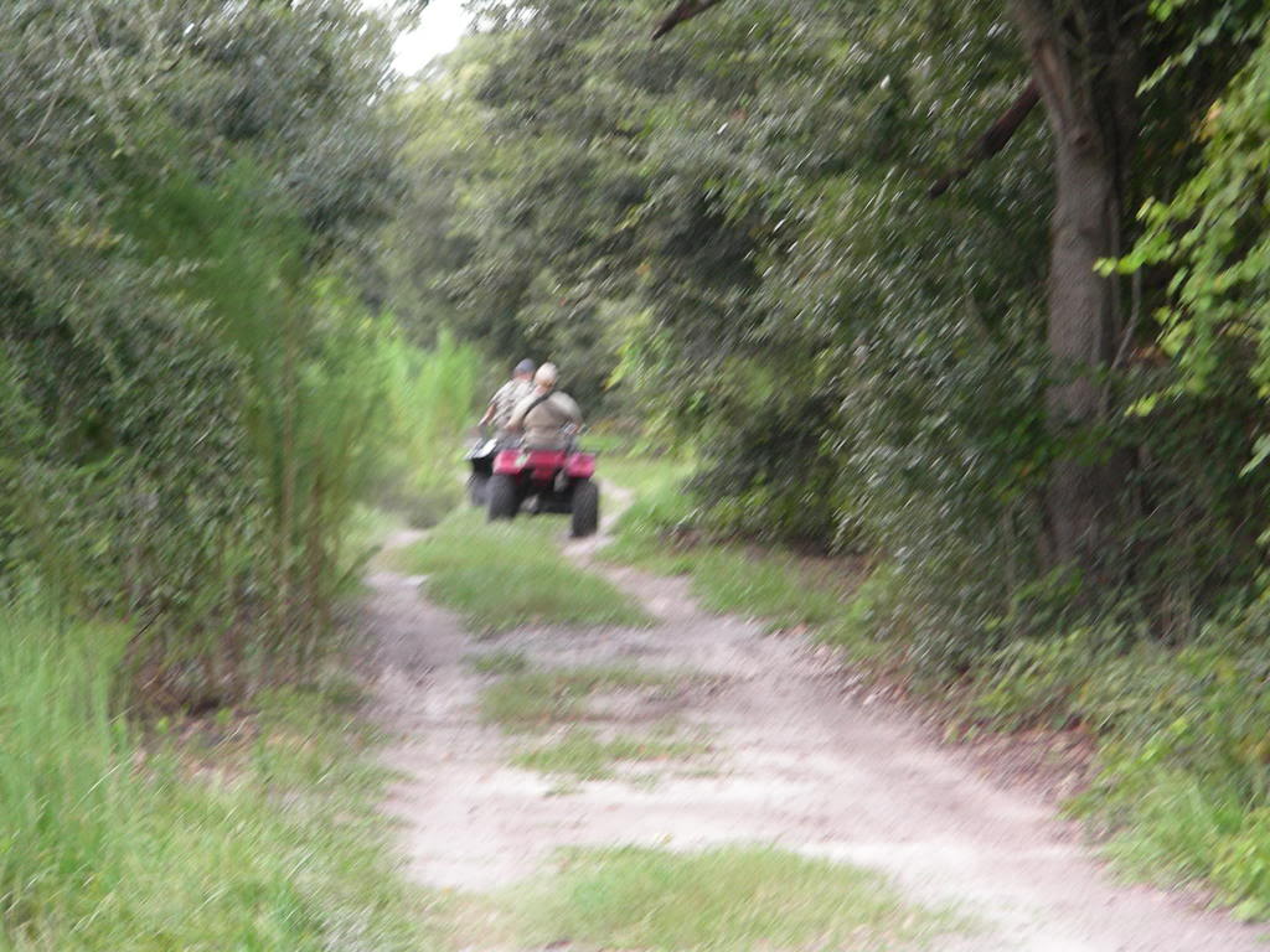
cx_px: 635
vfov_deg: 10.0
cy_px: 476
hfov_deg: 13.3
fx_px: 5430
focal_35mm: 148
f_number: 3.5
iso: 50
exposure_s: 1/71.7
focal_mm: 24.7
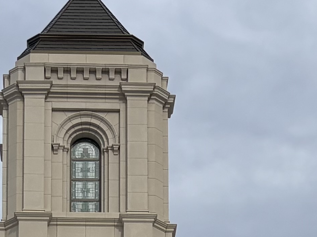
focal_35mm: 158
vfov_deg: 8.5
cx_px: 98
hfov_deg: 12.5
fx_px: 1447
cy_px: 584
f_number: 1.6
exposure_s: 1/4630
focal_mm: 5.96
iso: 50
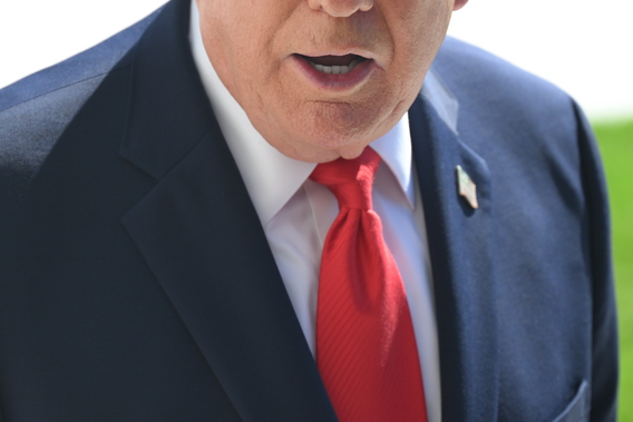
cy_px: 117
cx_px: 358
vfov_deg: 6.6
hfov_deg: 9.9
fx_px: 3640
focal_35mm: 207
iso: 180
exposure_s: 1/800
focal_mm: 98
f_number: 4
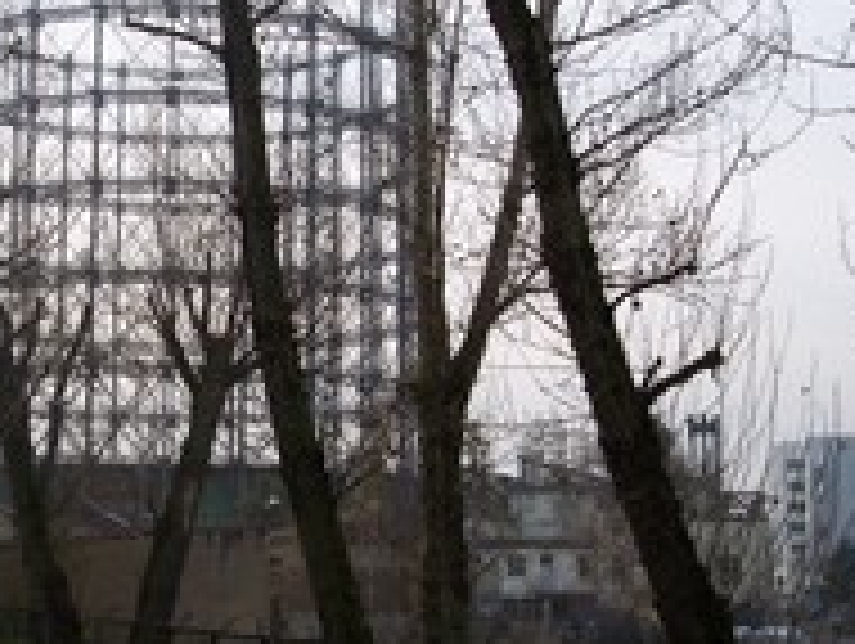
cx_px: 180
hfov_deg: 26.5
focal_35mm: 72
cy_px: 212
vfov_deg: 20.4
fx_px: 1781
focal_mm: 8
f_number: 4.8
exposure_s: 1/350
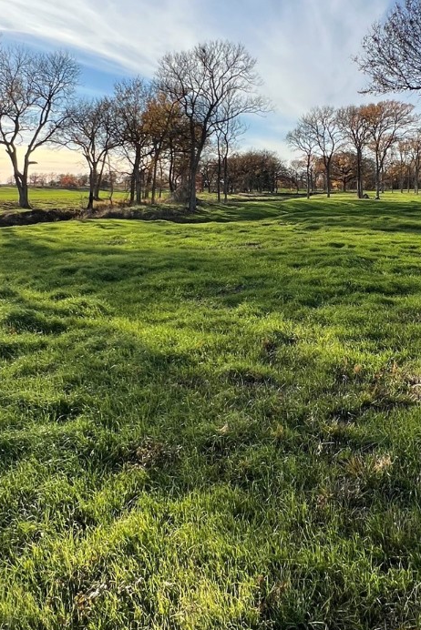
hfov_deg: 43.2
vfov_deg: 60.6
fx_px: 526
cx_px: 268
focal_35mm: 30
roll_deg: +0.7
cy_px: 218
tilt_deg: -2.5
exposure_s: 1/1908
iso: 32
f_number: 1.8
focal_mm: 1.57
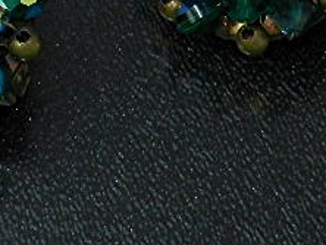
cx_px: 113
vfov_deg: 8.7
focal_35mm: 170
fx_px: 1603
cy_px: -35
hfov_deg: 11.6
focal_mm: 10.6
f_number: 8
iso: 800
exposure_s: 1/30
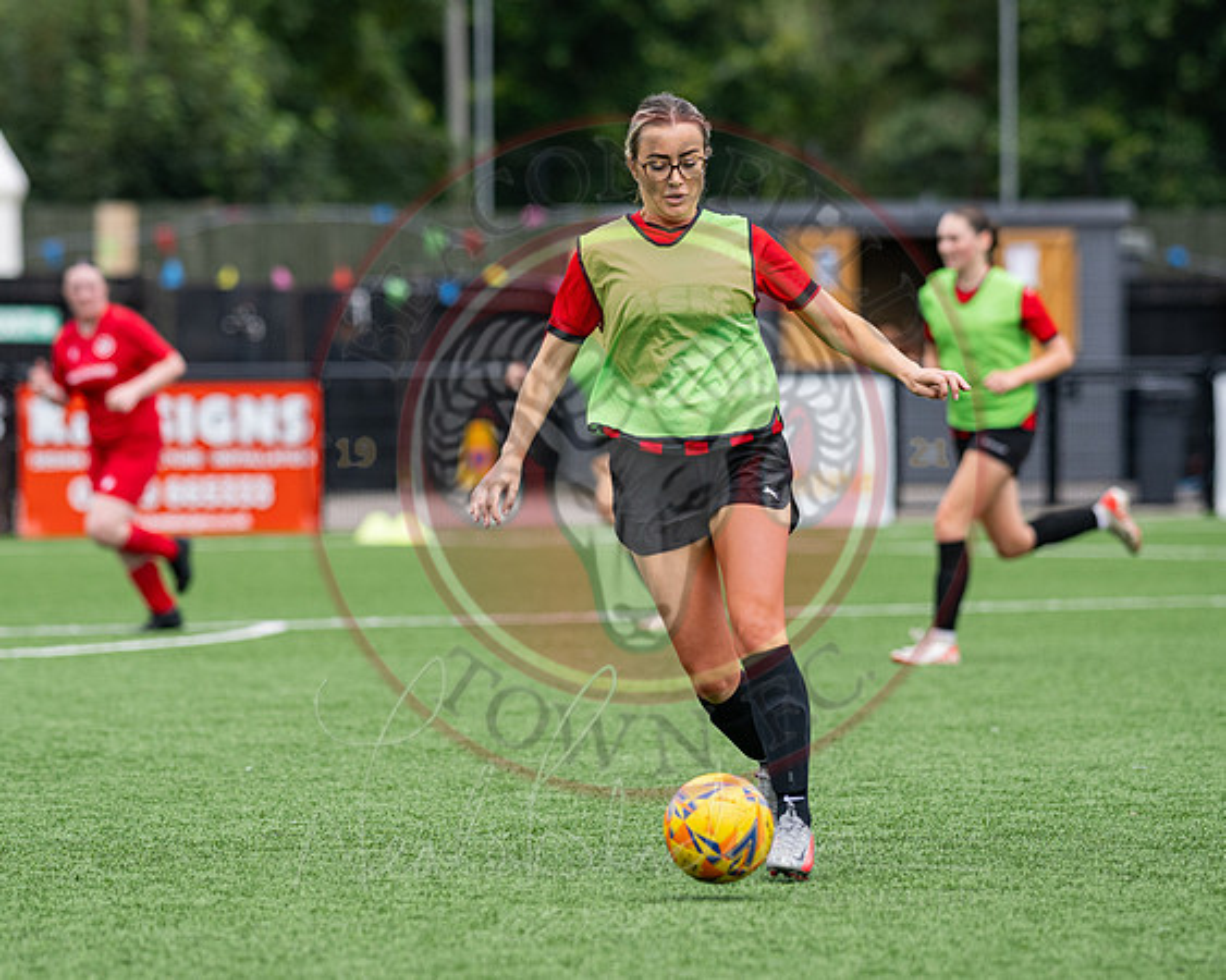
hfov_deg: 7.6
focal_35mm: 256
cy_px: 521
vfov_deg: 6.0
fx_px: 9278
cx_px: 618
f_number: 2.1
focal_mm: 135
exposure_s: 1/5000
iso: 200
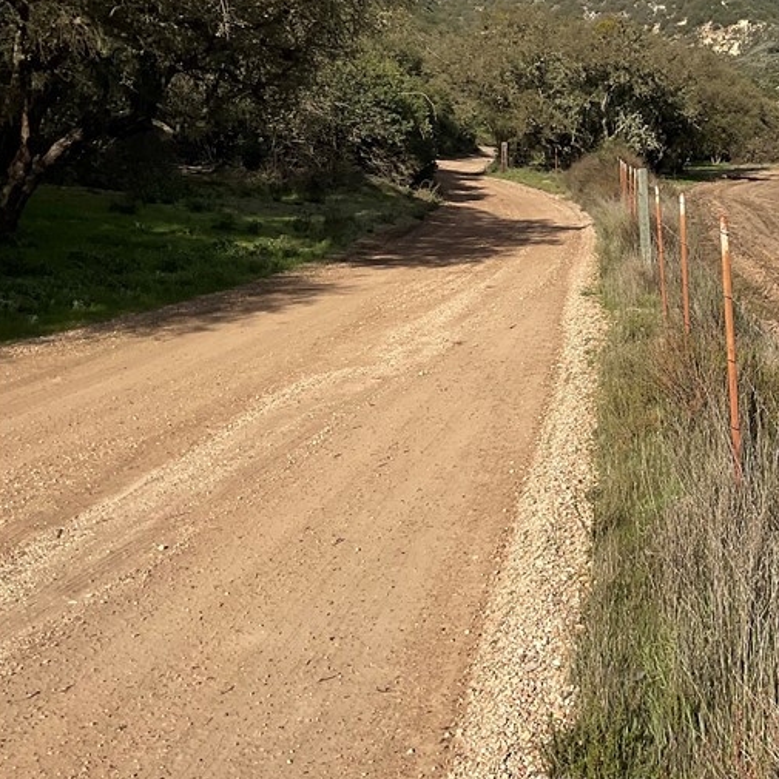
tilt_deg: +0.1
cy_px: 222
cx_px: 781
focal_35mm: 52
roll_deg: +1.0
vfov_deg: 32.3
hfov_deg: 30.5
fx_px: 1324
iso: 16
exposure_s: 1/2320
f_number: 1.8
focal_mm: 3
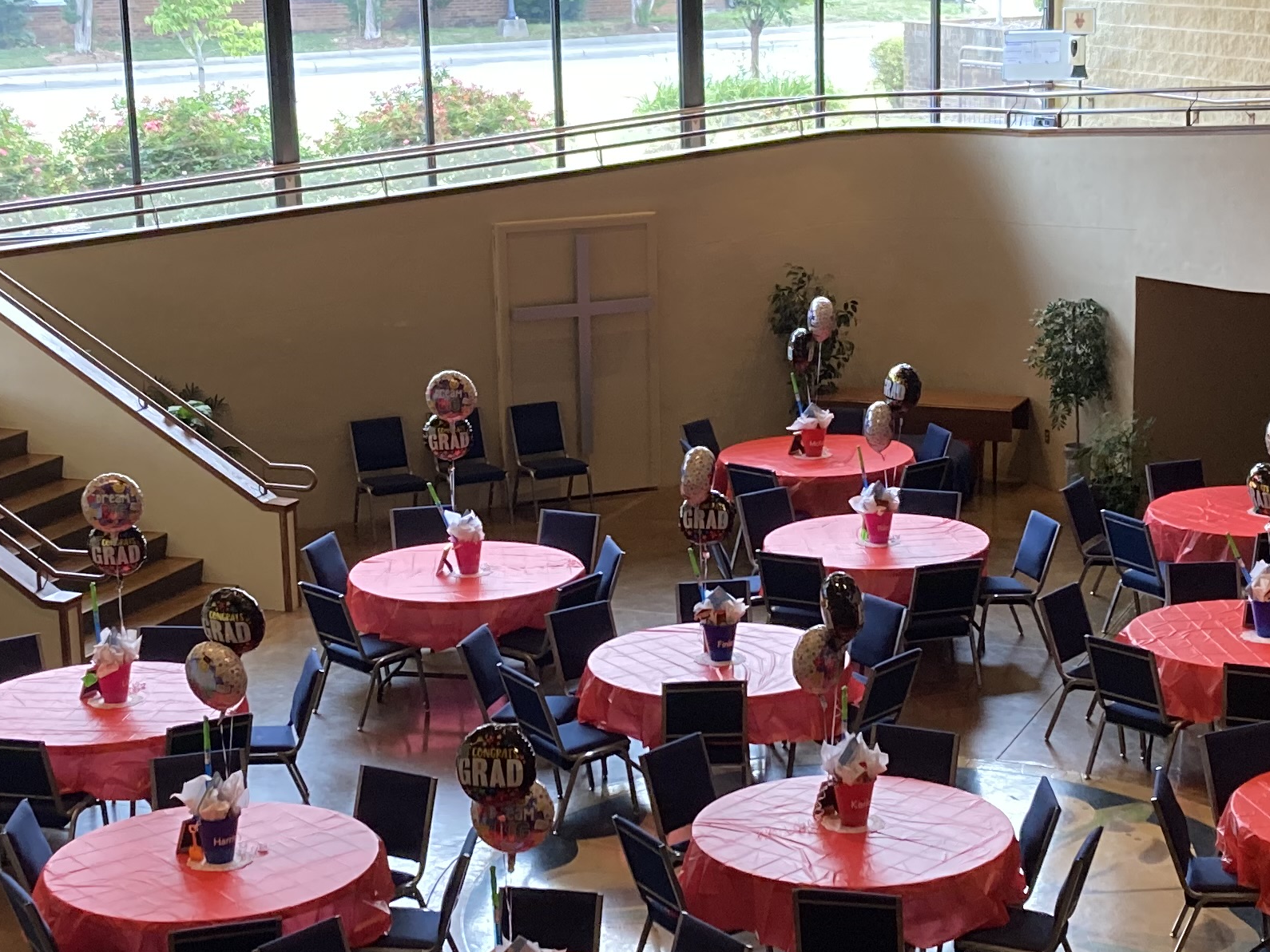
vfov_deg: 20.7
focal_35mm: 71
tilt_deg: -13.6
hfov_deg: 27.4
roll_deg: +0.7
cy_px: 554
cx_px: 735
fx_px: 2605
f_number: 1.8
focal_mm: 3.99
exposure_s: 1/60
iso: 125
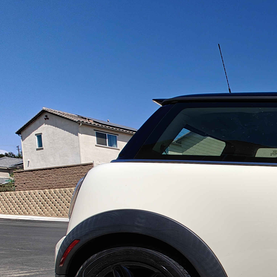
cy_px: 238
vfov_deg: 44.9
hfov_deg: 33.6
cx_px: 369
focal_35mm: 34
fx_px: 308
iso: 64
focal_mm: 2.59
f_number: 2.2
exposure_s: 1/1985
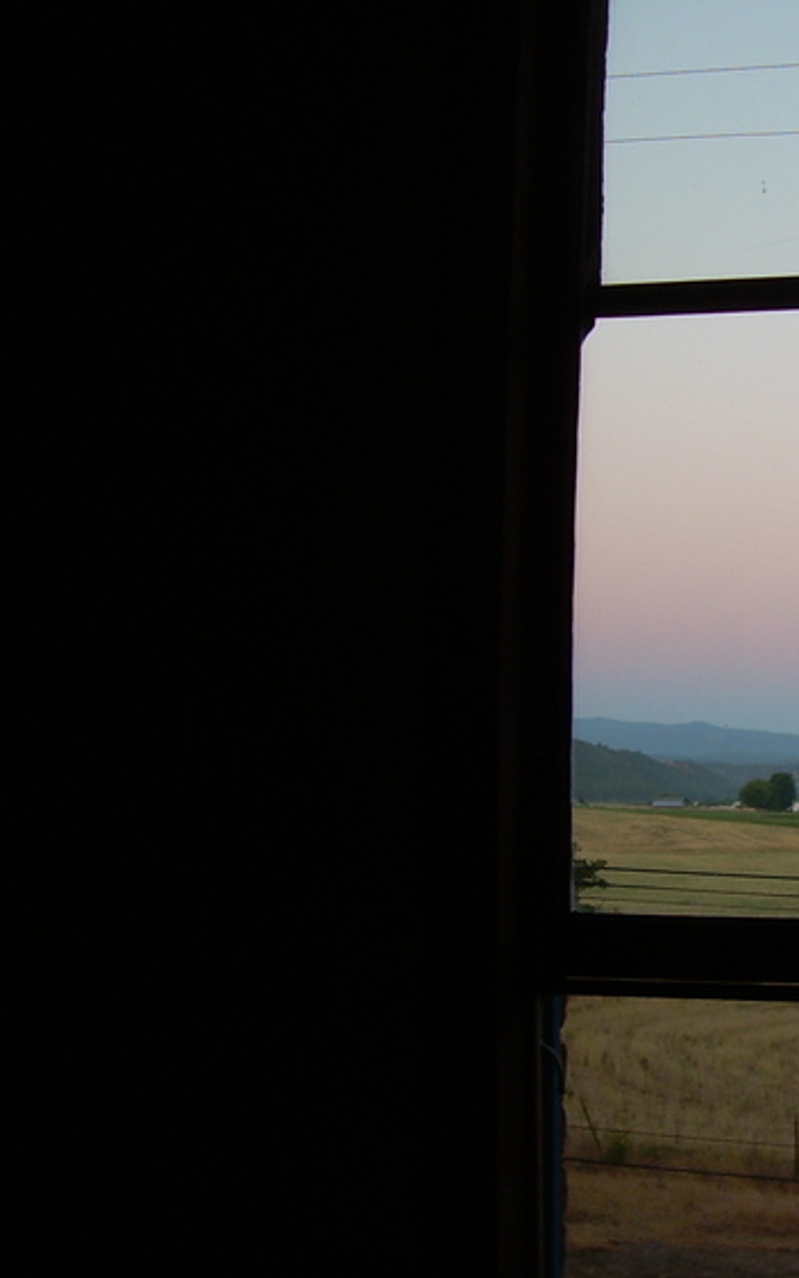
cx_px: 982
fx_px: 2264
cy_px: 695
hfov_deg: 18.8
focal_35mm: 65
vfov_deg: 31.5
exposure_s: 1/23.2
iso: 50
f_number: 2.8
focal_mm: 6.3
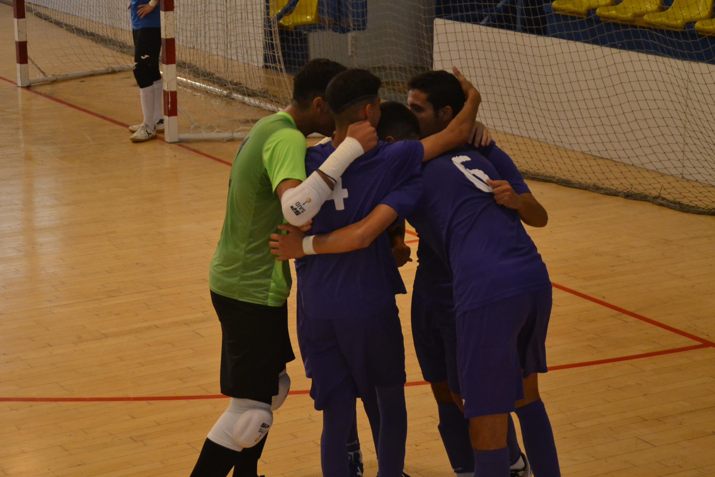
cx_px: 296
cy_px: 212
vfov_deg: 15.5
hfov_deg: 23.1
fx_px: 1748
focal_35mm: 88
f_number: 4.8
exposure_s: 1/500
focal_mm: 50
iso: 1800
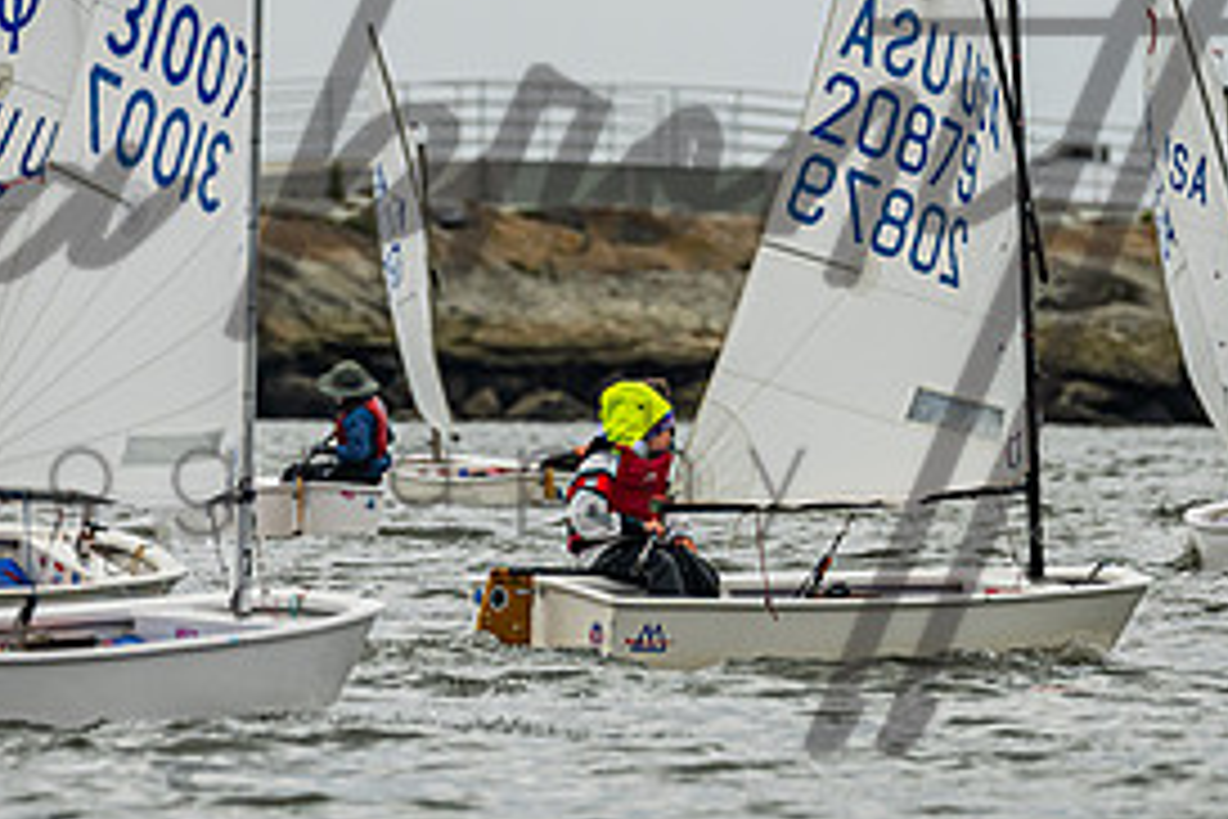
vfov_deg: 1.7
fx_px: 27014
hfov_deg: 2.6
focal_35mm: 792
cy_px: 18
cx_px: 608
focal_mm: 290
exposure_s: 1/3200
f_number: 5.3
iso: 320
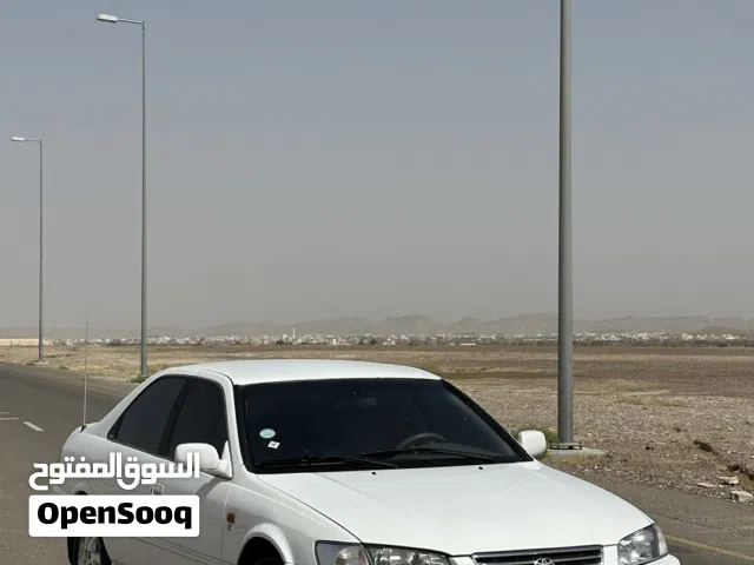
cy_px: 282
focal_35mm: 48
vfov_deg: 30.3
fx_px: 1046
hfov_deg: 39.7
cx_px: 377
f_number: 1.78
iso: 64
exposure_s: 1/9804
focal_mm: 6.86
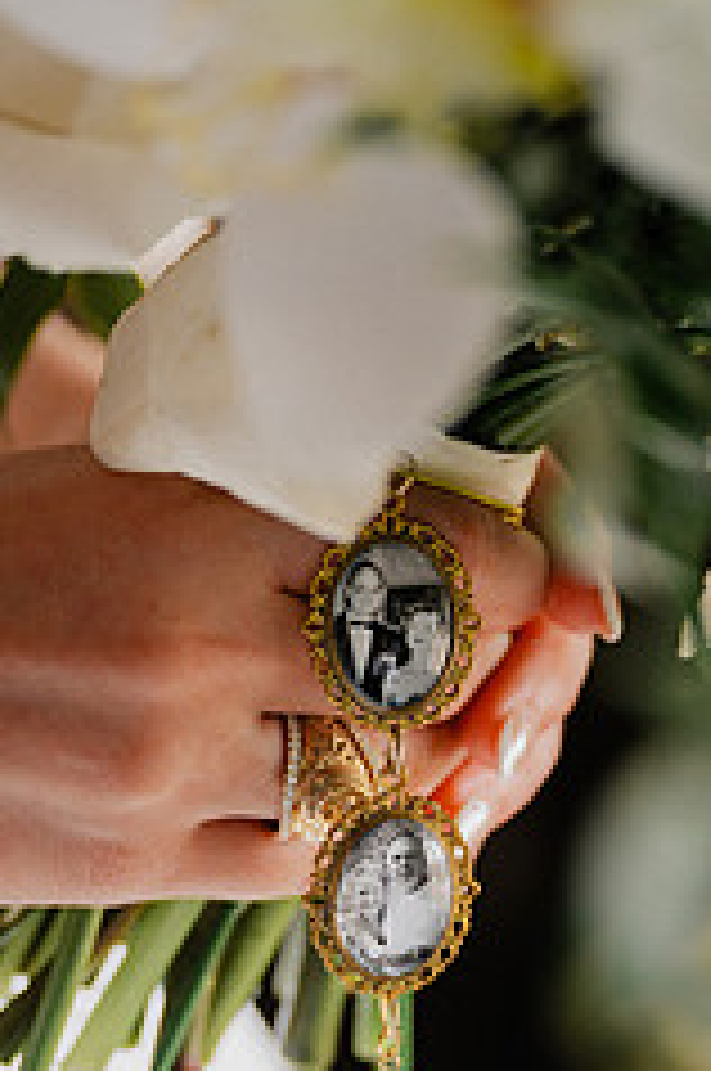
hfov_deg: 12.9
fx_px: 3149
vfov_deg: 19.3
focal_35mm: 106
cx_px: 351
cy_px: 590
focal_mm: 56
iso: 640
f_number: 2.8
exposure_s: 1/160
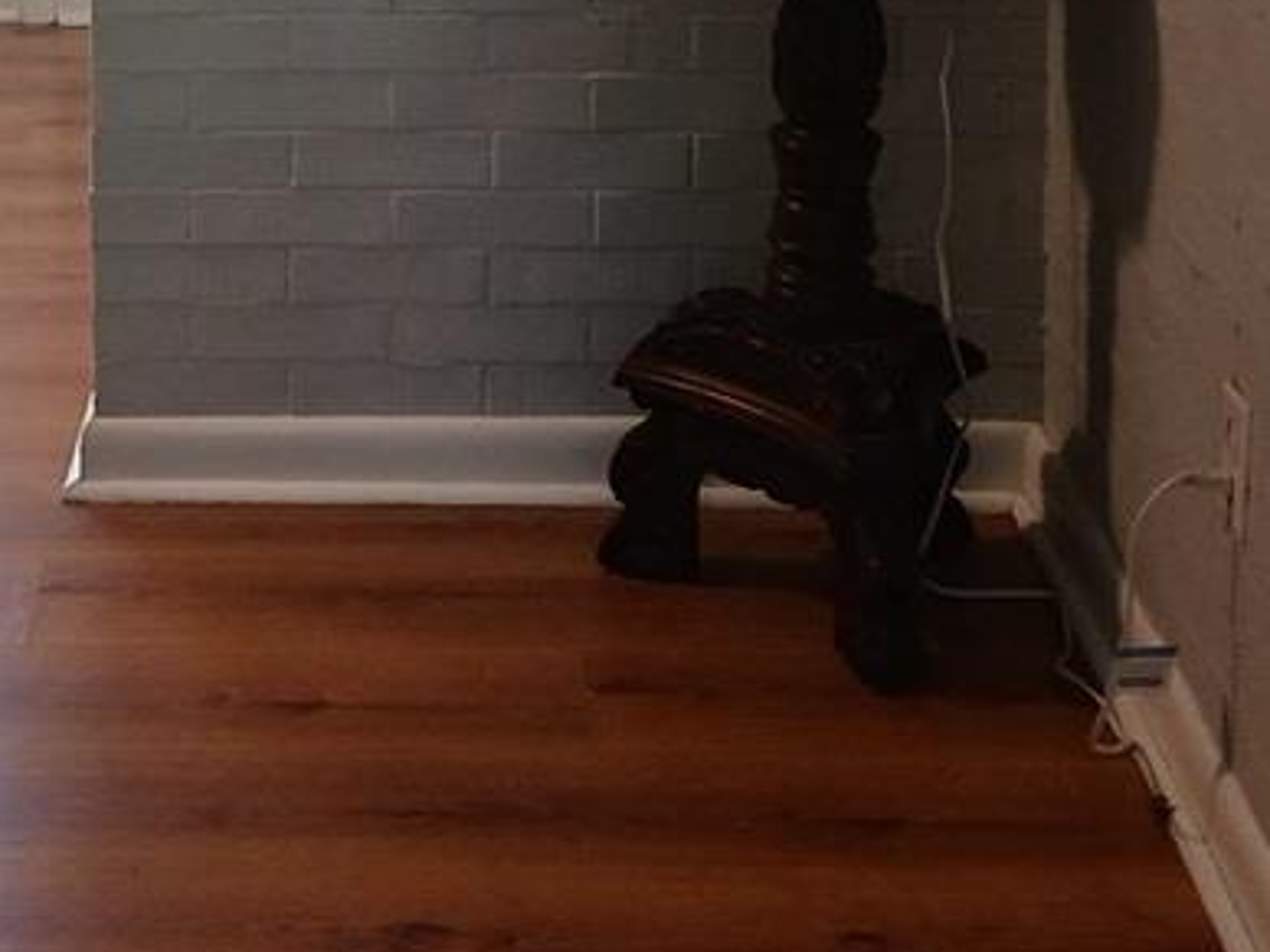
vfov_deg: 15.9
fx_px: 3265
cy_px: -232
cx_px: 311
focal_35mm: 89
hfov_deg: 21.8
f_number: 1.8
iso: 200
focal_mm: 4
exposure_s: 1/60
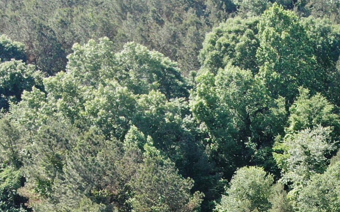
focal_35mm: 88
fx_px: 815
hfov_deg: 23.1
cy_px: 379
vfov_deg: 13.4
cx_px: 295
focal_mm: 4.68
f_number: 2.9
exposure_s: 1/240
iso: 100
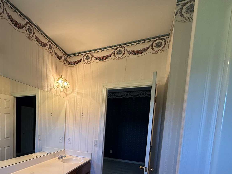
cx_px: 49
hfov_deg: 65.6
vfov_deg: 53.2
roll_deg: -2.9
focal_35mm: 24
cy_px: 138
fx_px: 161
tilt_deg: -5.8
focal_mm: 2.22
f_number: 2.2
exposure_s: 1/60
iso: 200
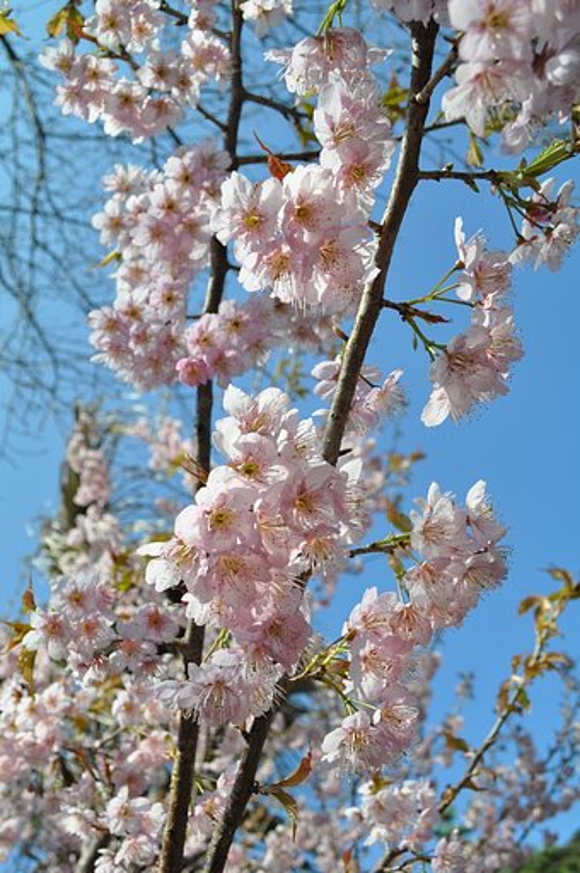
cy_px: 436
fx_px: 800
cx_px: 290
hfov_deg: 39.9
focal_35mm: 33
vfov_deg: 57.3
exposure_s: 1/320
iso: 200
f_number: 9
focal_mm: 22
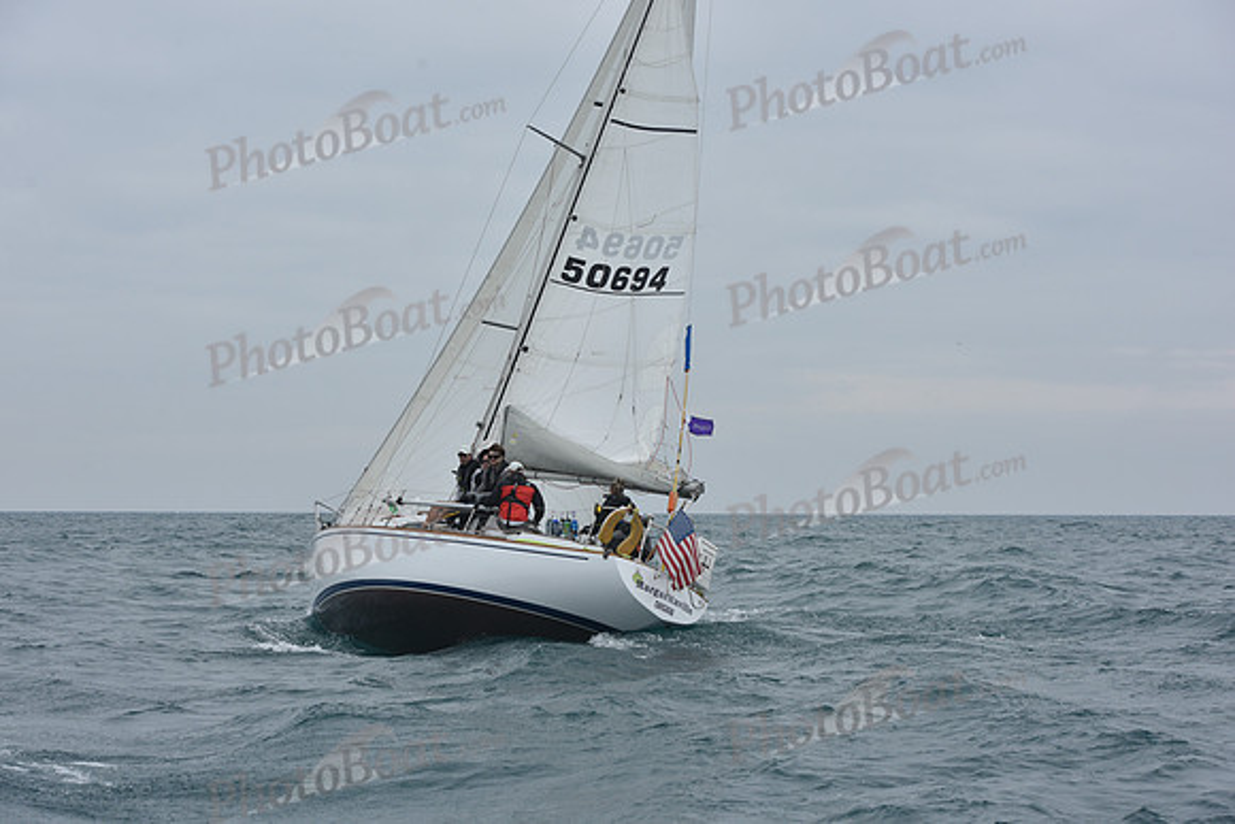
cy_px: 412
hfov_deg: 28.8
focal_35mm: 70
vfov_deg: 19.5
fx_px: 2402
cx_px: 618
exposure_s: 1/800
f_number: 8
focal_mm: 70
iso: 250
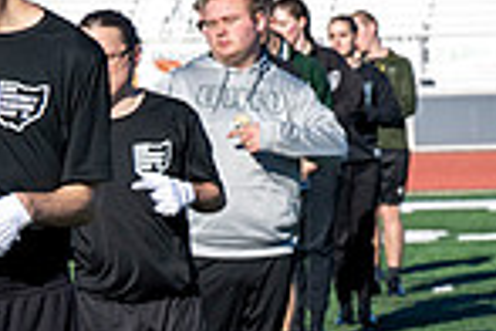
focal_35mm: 277
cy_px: 181
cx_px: 908
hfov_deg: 7.2
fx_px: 3816
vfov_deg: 5.0
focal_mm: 70
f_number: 5
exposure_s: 1/2000
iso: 250
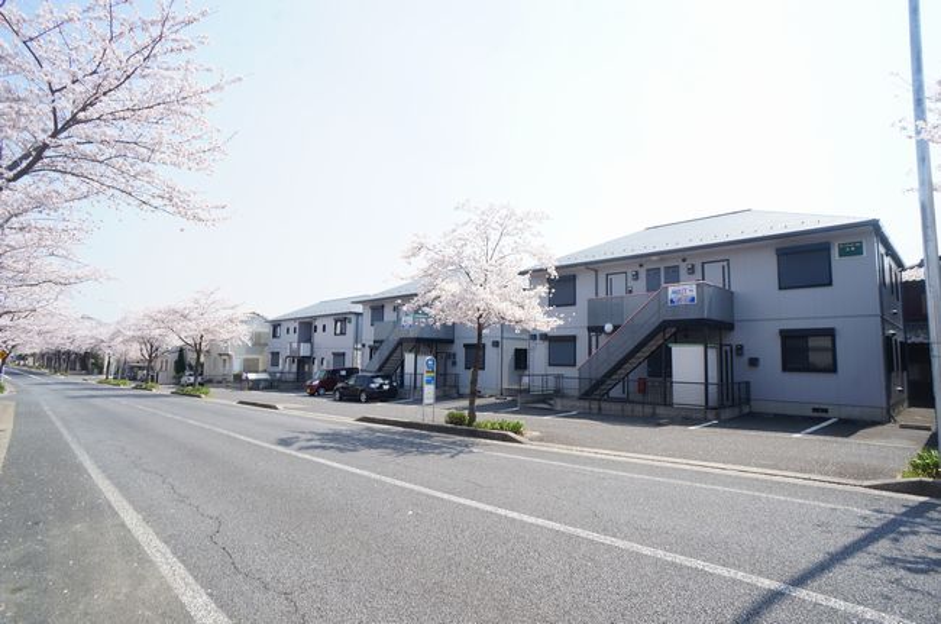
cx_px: 470
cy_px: 312
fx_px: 626
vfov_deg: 53.0
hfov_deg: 73.8
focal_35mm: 24
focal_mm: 16
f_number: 10
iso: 100
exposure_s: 1/60
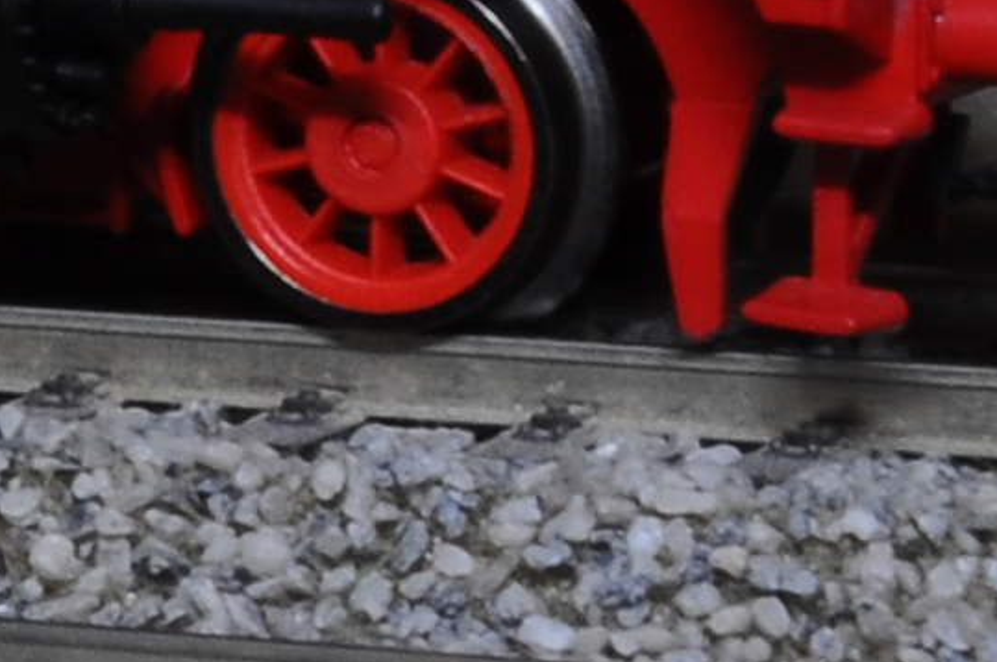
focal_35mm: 597
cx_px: -2140
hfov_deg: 3.4
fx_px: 16513
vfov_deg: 2.3
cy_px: -865
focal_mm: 50
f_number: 32
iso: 200
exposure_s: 10
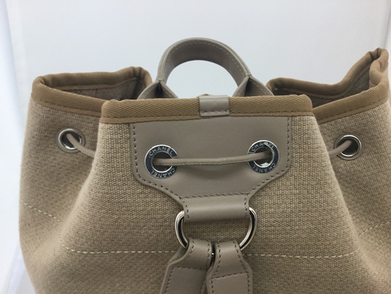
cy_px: 147
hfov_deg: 58.4
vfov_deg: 45.4
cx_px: 196
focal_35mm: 31
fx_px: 350
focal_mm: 3.3
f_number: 2.4
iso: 32
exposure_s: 1/30
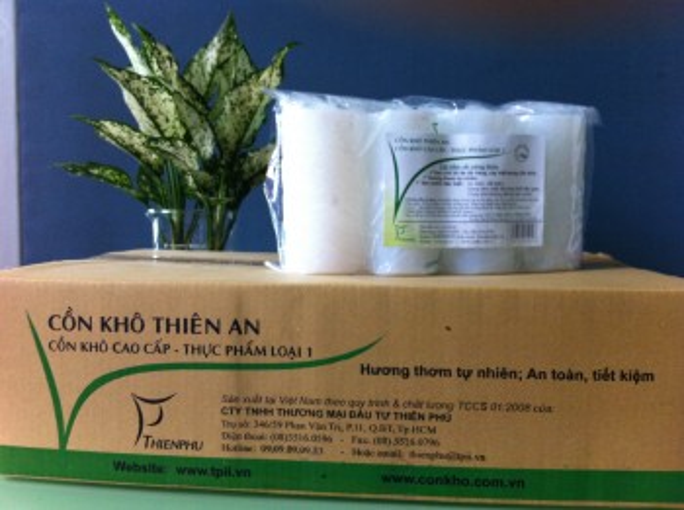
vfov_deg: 40.6
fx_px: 690
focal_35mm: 35
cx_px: 342
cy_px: 255
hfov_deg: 52.7
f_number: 2.8
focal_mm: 3.85
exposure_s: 1/15
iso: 125
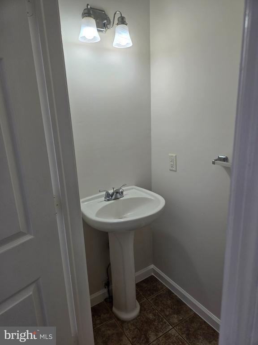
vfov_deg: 73.9
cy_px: 172
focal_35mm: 23
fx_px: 229
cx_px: 129
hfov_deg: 58.9
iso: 32
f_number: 1.8
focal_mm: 5.4
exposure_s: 1/120
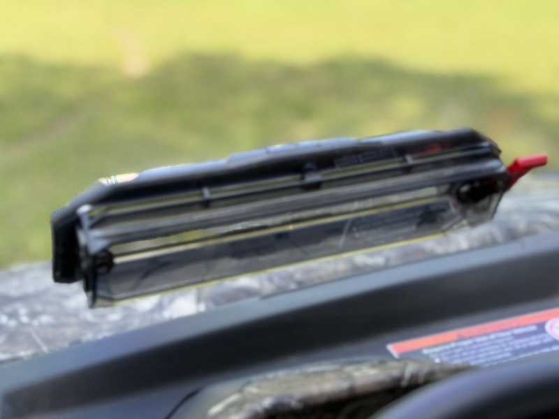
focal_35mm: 48
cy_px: 210
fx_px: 775
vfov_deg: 30.3
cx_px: 280
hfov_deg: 39.7
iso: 100
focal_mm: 6.76
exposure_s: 1/466
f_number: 1.78
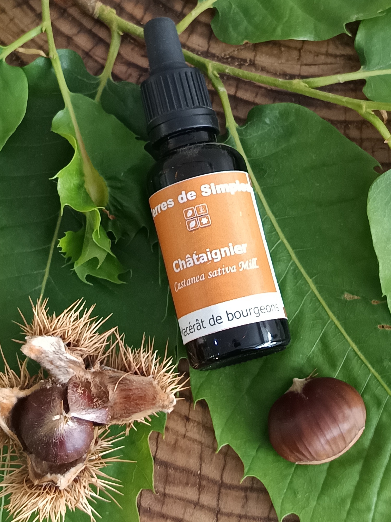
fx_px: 361
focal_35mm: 24
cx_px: 196
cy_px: 261
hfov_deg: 56.8
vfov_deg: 71.6
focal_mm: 5.31
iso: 982
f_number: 1.7
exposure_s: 1/25
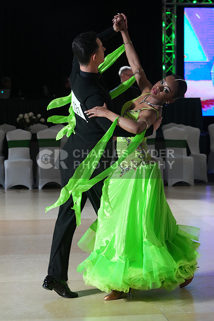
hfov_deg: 13.8
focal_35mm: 99
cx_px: 107
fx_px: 882
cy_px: 160
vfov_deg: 20.6
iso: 4000
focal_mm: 99
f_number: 7.1
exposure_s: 1/320
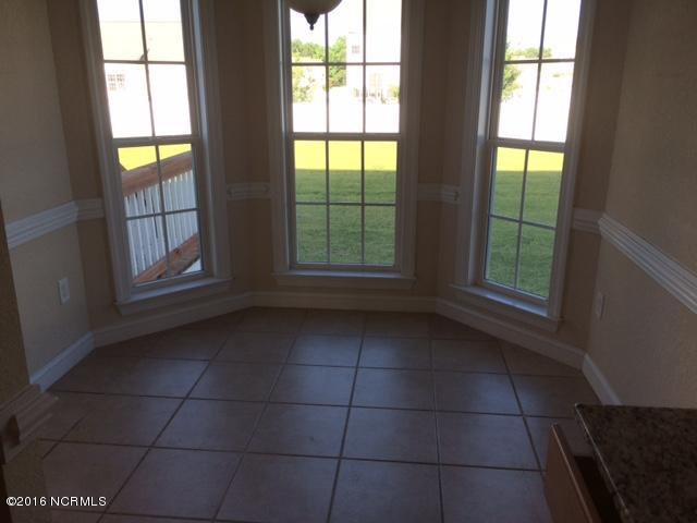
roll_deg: -0.6
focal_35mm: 29
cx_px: 348
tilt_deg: -18.0
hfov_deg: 61.7
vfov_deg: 48.2
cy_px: 262
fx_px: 584
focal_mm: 4.15
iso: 32
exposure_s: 1/177
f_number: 2.2
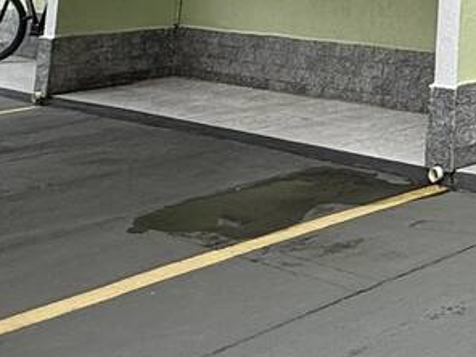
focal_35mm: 68
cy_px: -199
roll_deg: -0.4
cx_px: 807
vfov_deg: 18.7
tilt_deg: +7.6
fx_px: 935
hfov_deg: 21.3
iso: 50
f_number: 2.2
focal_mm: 2.22
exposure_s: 1/709
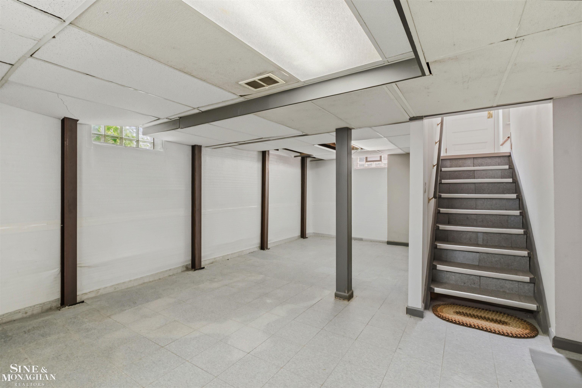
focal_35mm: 16
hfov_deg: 96.7
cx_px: 291
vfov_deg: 73.7
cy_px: 194
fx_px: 259
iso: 800
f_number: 8
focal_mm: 10.8
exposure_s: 2
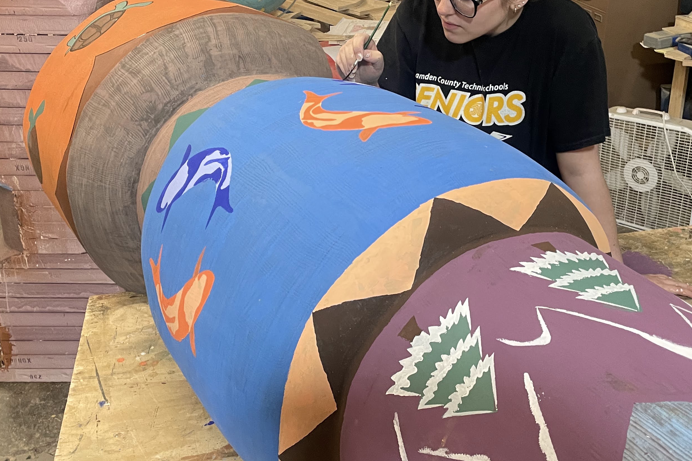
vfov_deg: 30.4
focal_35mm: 44
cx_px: 387
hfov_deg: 44.4
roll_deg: -0.6
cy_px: 183
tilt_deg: -28.8
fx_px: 846
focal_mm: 4.2
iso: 250
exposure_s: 1/60
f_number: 1.6
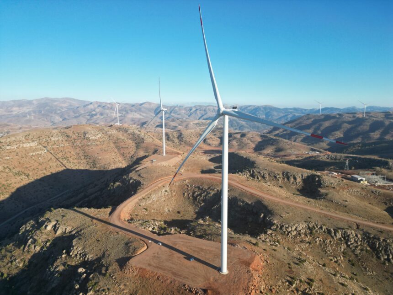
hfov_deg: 71.6
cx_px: 196
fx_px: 272
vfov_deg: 56.8
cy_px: 148
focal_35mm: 24
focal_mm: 6.72
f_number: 1.7
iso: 130
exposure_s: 1/2000
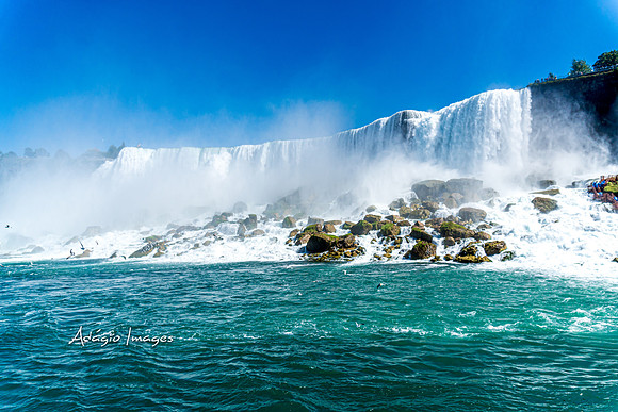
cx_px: 309
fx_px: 412
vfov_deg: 53.2
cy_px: 206
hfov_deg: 73.7
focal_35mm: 24
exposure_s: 1/1600
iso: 100
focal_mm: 16
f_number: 5.6
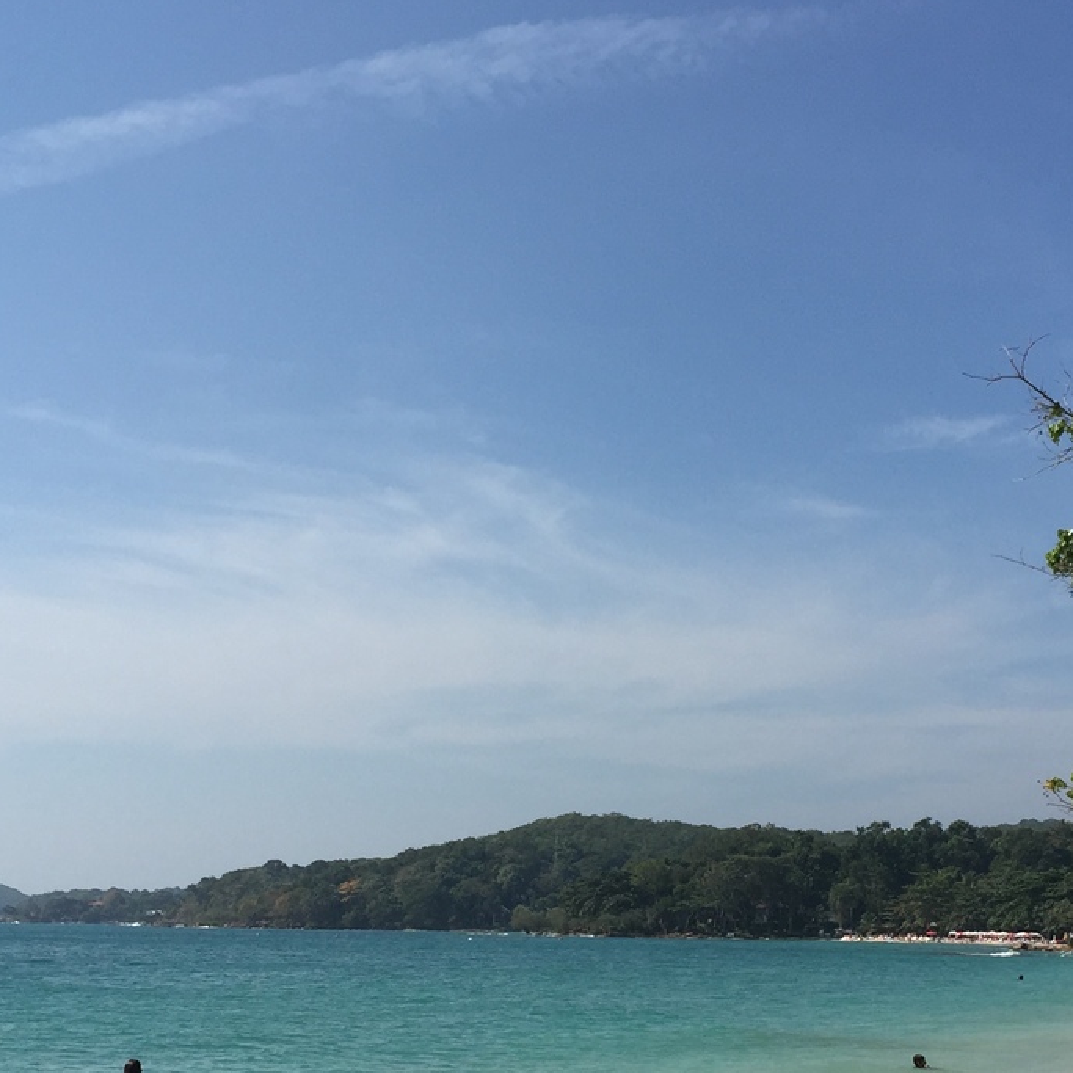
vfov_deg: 28.1
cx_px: 601
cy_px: 822
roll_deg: -1.7
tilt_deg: +4.0
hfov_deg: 28.6
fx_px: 2104
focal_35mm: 60
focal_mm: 4.15
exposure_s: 1/3597
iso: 32
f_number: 2.2
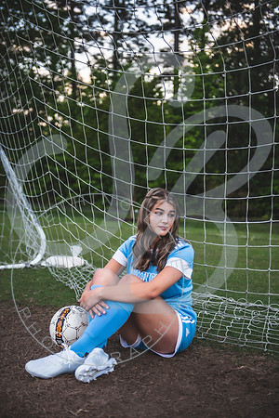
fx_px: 604
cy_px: 209
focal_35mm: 52
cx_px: 140
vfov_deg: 38.2
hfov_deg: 26.0
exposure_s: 1/320
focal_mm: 52
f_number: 2.8
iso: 100
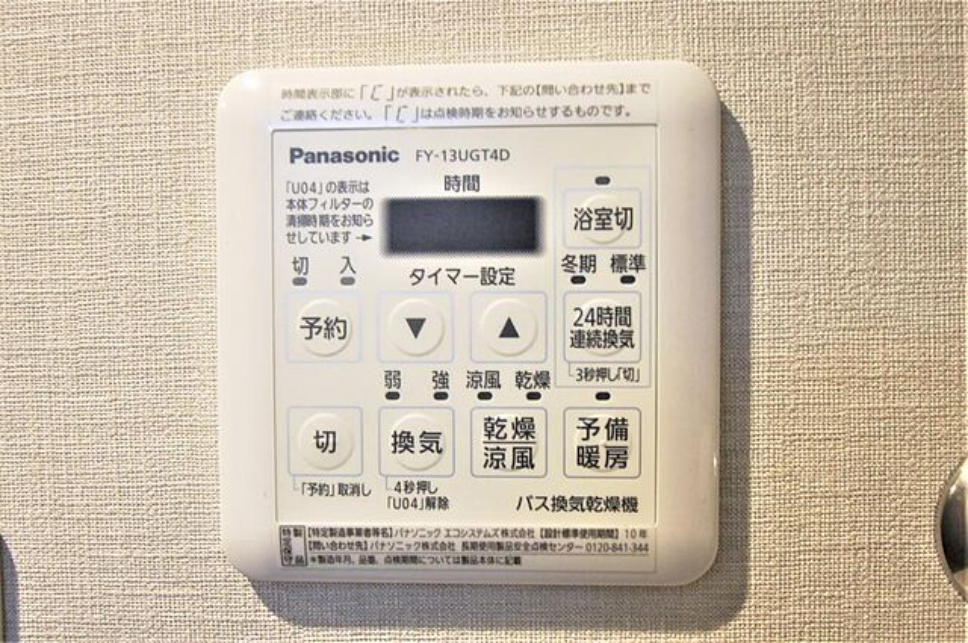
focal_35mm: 36
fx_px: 967
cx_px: 484
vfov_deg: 36.8
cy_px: 322
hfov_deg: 53.2
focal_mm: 24
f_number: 4.5
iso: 400
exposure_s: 1/40
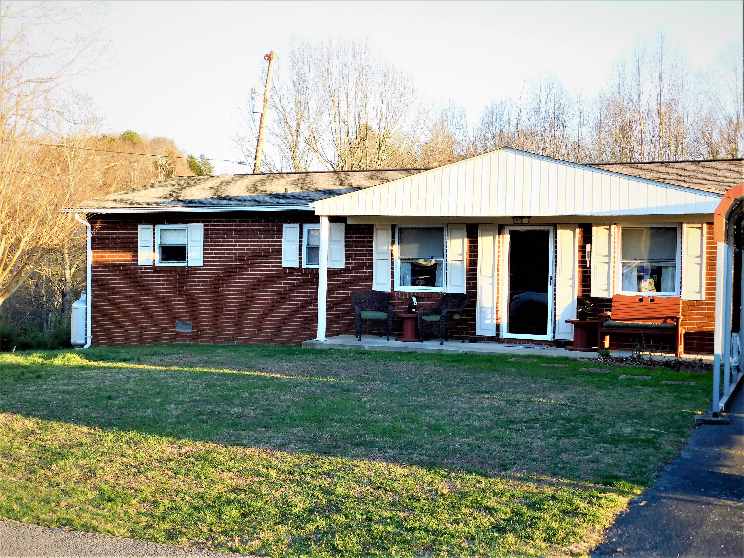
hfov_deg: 42.1
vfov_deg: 32.2
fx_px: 967
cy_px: 279
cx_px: 372
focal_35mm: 45
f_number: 3.7
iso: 125
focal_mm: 8
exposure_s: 1/125
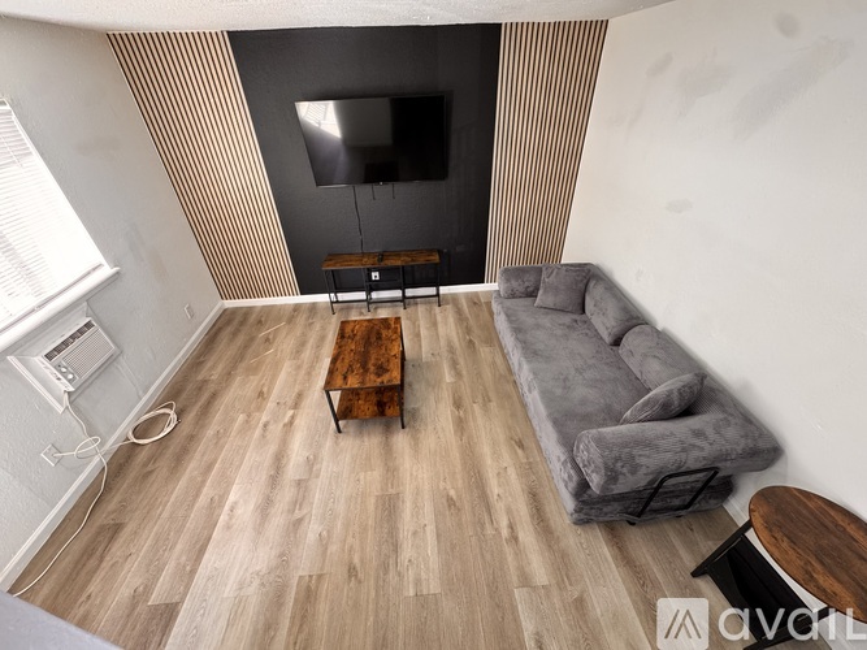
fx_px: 351
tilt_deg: -36.7
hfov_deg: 102.1
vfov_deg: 85.7
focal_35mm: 14
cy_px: 325
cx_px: 434
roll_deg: +0.0
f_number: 2.2
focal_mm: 2.22
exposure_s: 1/120
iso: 200
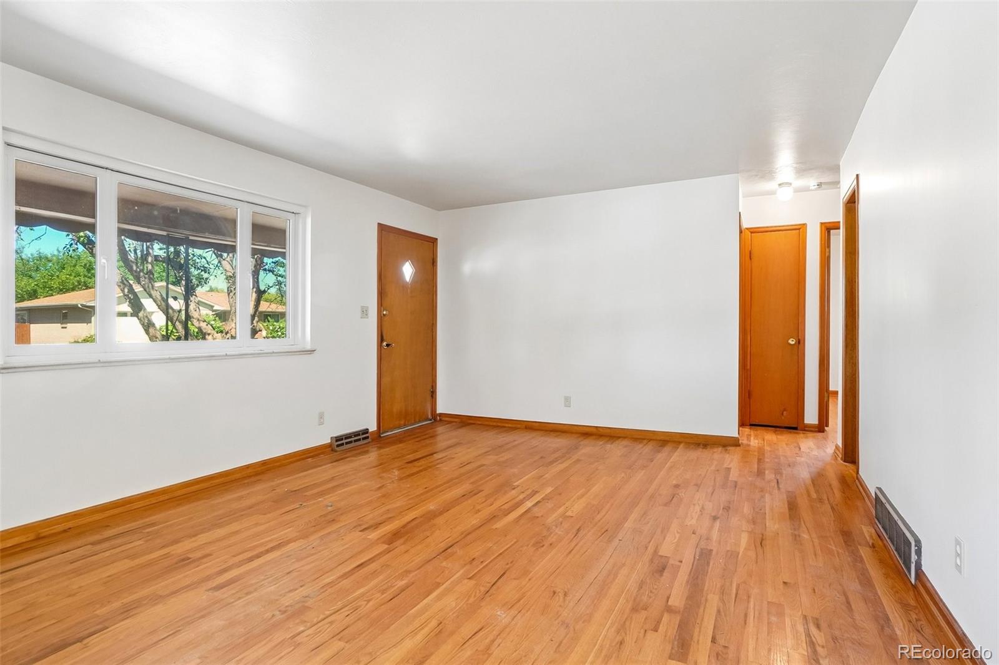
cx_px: 500
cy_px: 332
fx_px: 499
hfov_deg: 90.0
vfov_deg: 67.4
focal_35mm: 18
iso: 400
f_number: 8
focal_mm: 12
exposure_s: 1/5
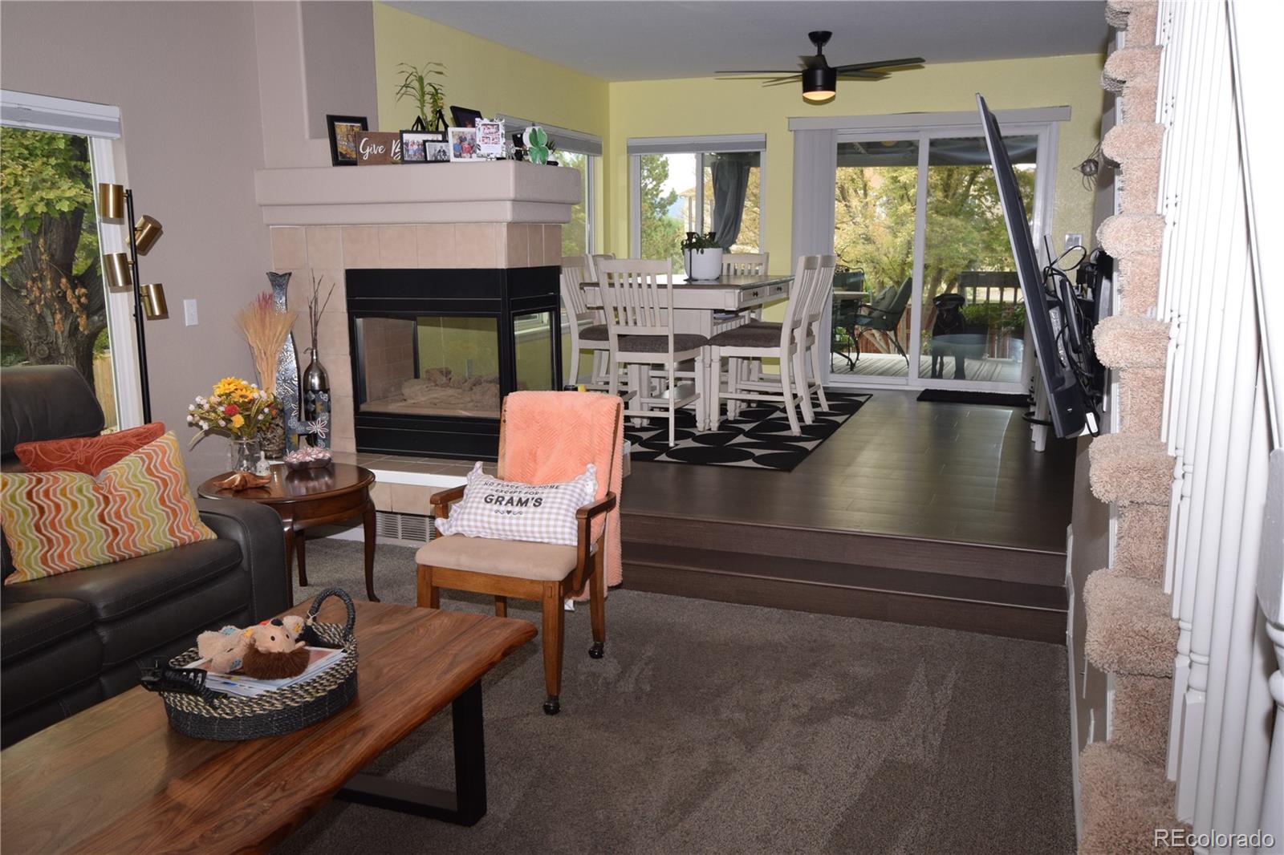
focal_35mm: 30
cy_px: 428
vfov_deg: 43.6
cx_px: 642
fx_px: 1070
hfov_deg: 61.9
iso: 800
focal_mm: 20
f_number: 8
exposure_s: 1/60
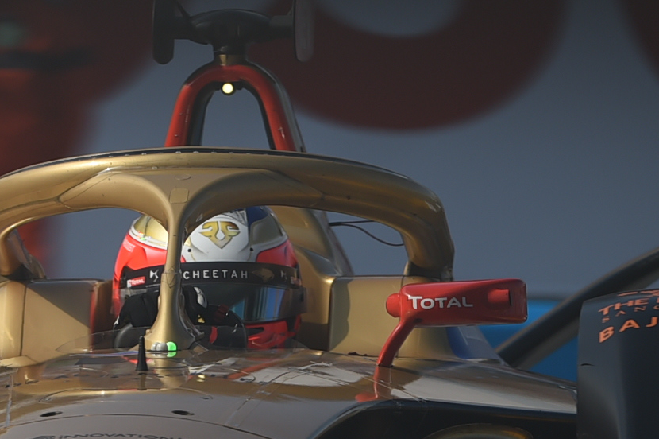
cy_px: 495
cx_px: 31
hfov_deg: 1.7
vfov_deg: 1.2
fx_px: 21729
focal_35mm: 1188
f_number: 2.8
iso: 200
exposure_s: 1/3200
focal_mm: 400
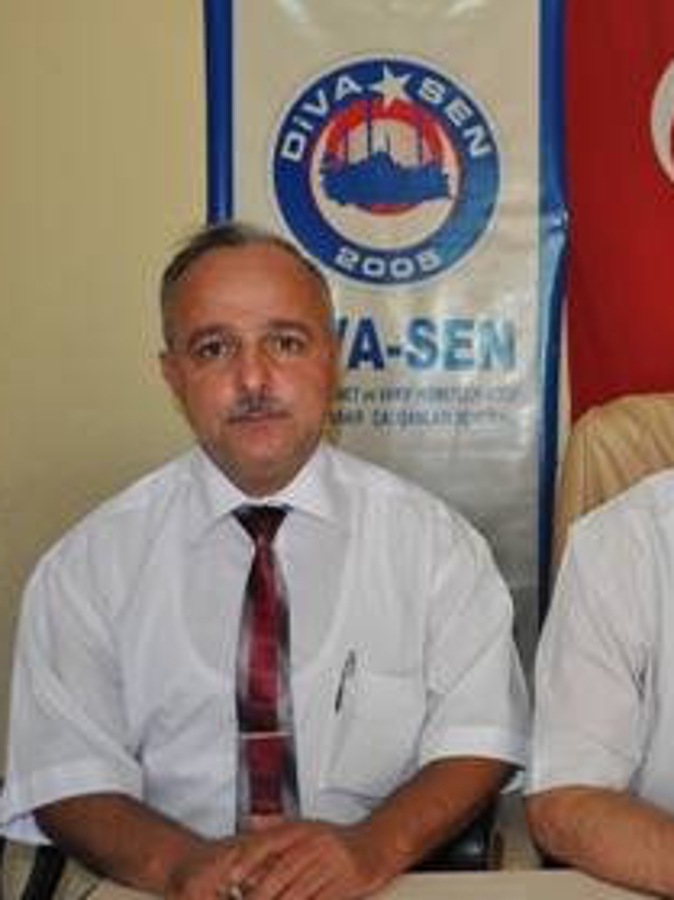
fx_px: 1325
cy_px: 477
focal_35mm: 51
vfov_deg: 37.5
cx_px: 680
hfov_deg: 26.9
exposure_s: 1/60
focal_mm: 22
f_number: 3.8
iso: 800
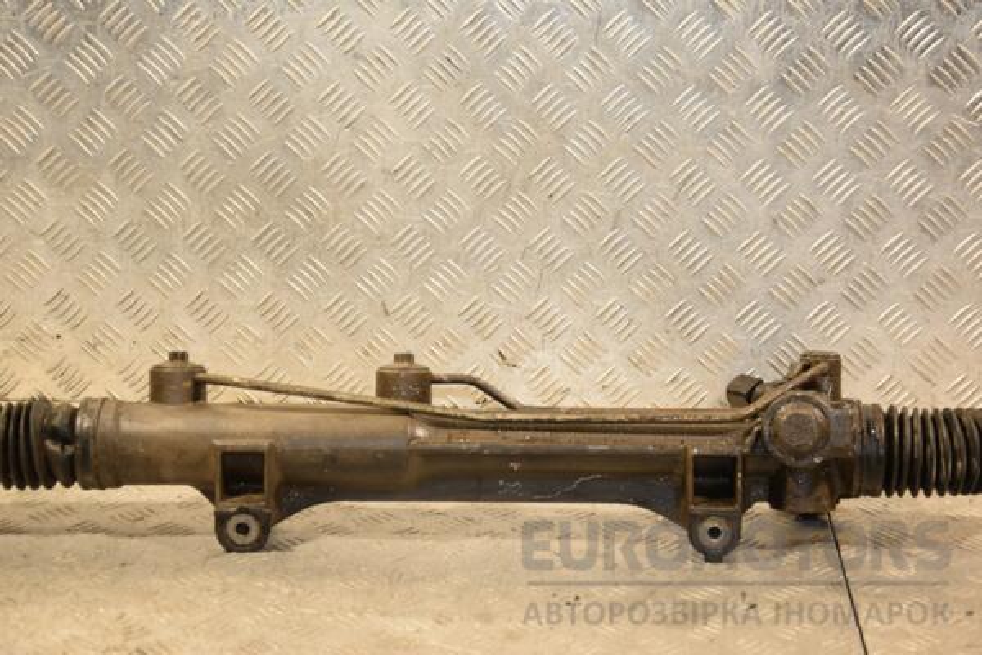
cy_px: 328
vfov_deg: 15.7
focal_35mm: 87
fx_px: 2373
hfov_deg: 23.4
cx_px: 491
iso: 800
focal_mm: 58
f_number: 5
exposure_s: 1/125
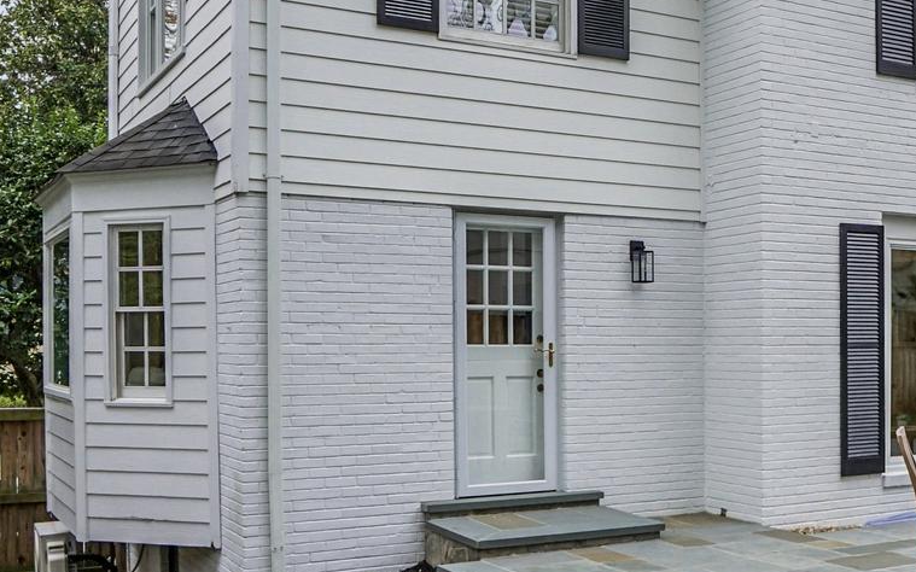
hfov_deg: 42.6
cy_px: 120
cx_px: 770
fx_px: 1098
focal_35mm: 44
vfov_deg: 28.6
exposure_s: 1/500
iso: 640
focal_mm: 16
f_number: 8
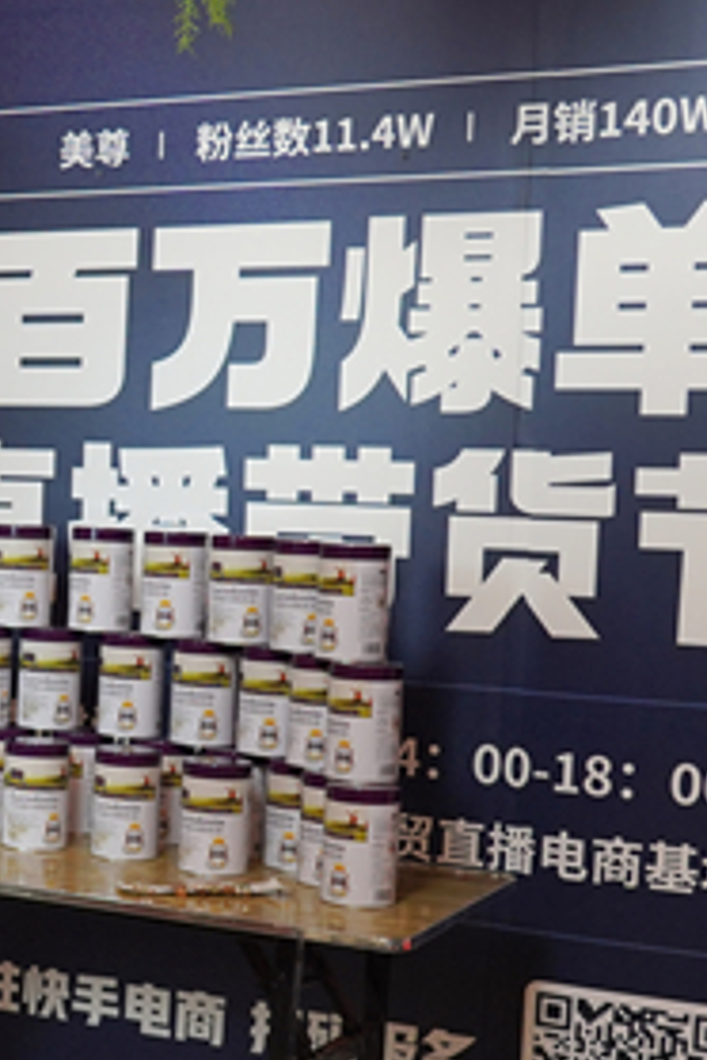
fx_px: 2091
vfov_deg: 28.4
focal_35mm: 71
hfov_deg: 17.9
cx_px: -228
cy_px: 653
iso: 1250
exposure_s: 1/160
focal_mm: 24
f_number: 4
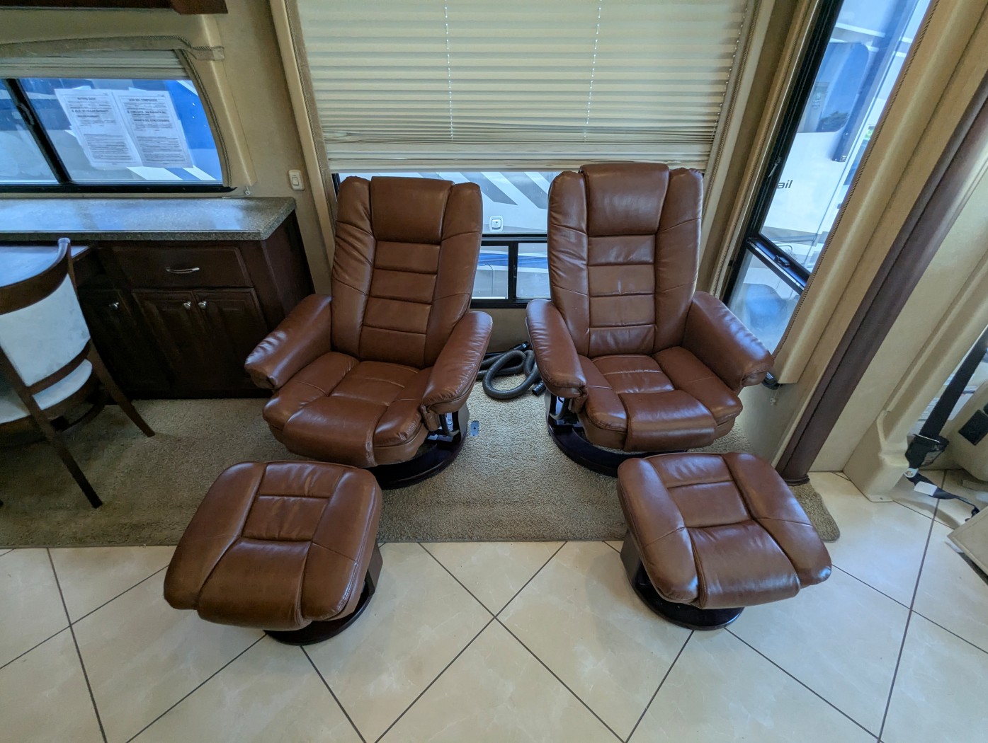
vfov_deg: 78.2
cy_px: 372
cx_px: 494
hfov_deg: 94.4
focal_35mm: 16
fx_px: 457
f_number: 2.2
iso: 195
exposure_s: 1/133
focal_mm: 2.35
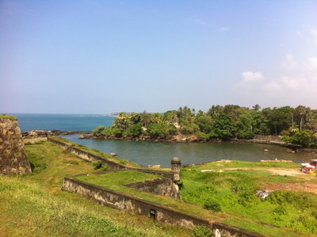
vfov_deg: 40.6
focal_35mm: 35
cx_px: 158
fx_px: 320
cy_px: 118
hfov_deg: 52.7
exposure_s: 1/1508
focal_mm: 3.85
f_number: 2.8
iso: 80
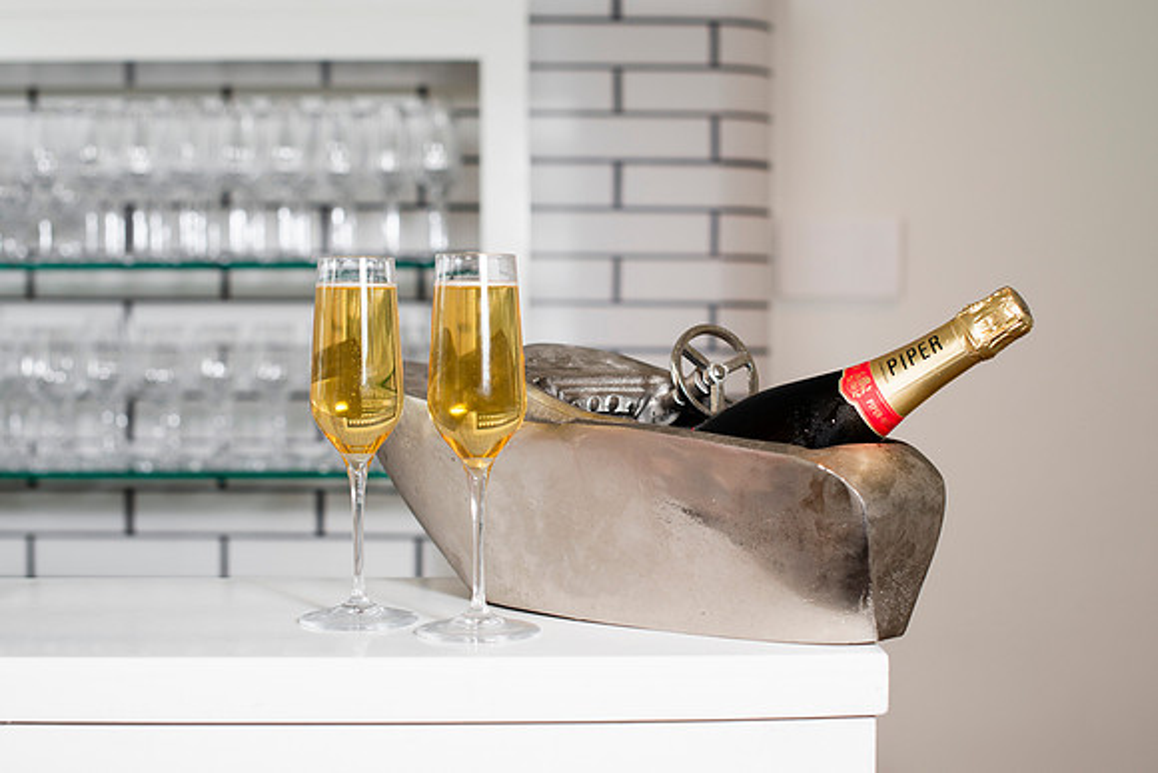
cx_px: 587
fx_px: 1838
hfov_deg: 35.0
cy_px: 406
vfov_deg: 23.7
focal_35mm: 57
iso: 200
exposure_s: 1/200
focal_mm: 50
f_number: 3.5
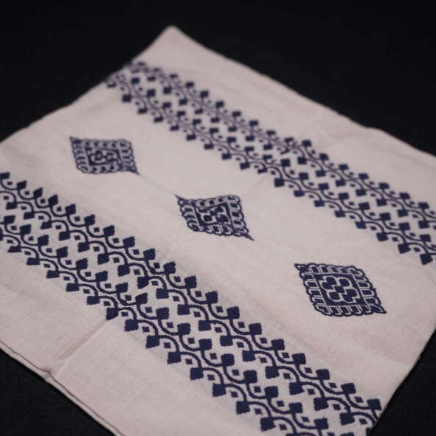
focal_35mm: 54
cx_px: 221
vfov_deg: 31.4
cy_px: 264
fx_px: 772
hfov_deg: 31.5
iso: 250
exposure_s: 1/125
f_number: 2.8
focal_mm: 41.9
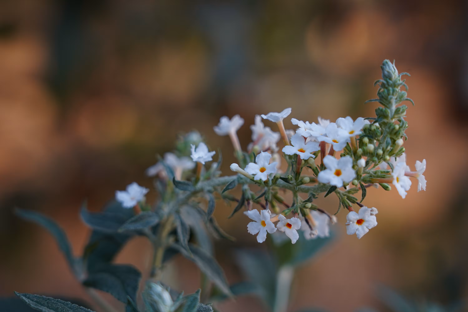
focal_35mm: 105
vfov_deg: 13.0
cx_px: 234
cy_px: 156
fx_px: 1365
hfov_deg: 19.5
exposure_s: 1/250
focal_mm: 105
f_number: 6.3
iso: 1000
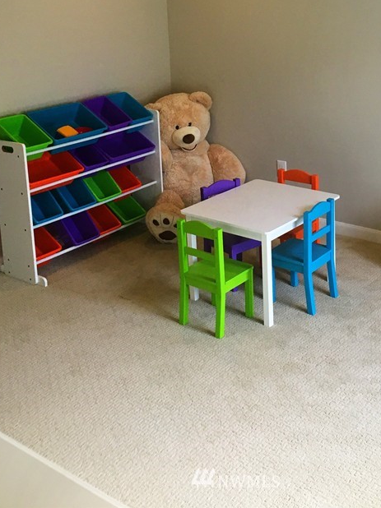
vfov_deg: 37.9
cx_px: 237
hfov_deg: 30.1
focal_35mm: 48
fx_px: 705
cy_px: 88
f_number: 2.2
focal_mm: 4.15
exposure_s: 1/30
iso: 64
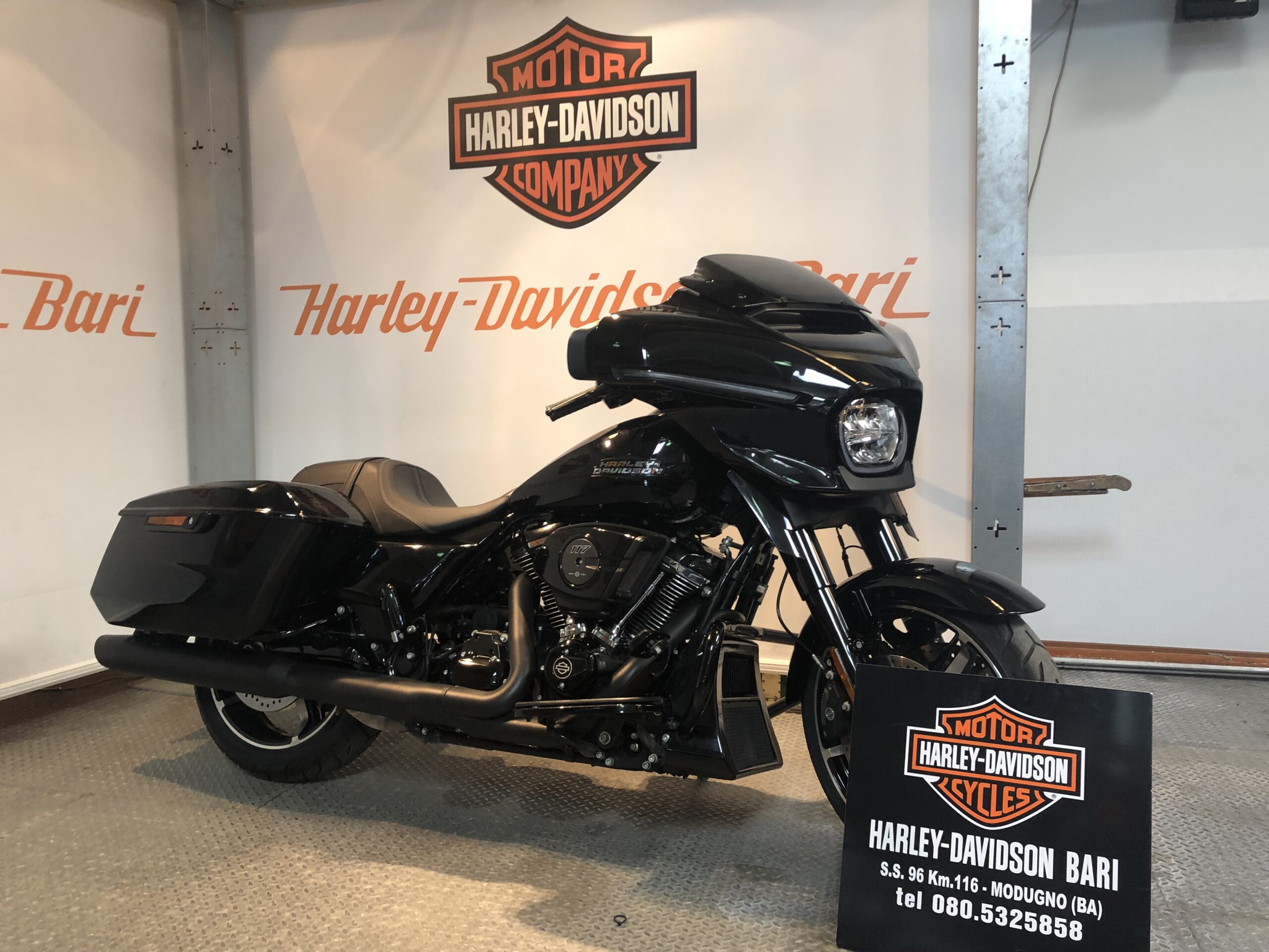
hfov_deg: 63.4
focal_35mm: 28
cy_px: 476
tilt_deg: -5.9
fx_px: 1026
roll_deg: -0.1
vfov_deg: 49.7
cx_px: 634
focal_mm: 3.99
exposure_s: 1/17
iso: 40
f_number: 1.8
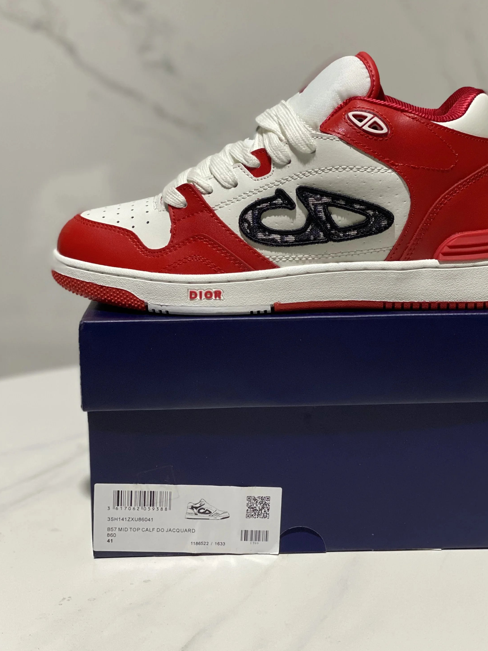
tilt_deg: -12.6
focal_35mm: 61
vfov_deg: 31.7
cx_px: 278
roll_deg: -0.7
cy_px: 336
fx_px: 1147
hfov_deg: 24.0
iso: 160
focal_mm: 6
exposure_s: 1/100
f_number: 2
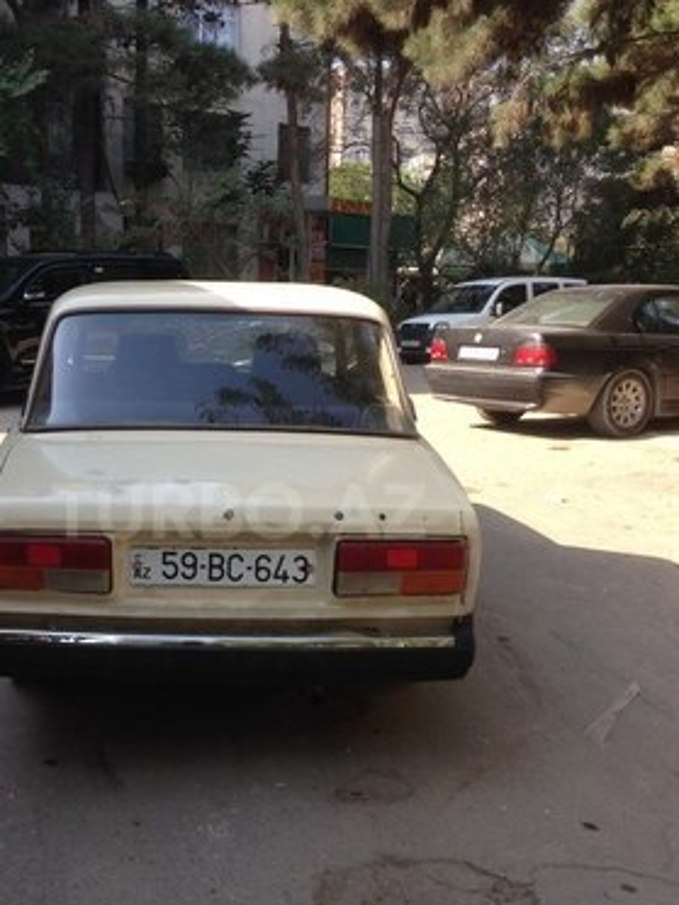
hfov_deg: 32.7
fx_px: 1151
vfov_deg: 42.9
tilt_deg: -6.5
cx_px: 239
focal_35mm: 44
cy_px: 511
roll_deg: -0.5
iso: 50
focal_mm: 4.12
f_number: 2.4
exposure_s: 1/371
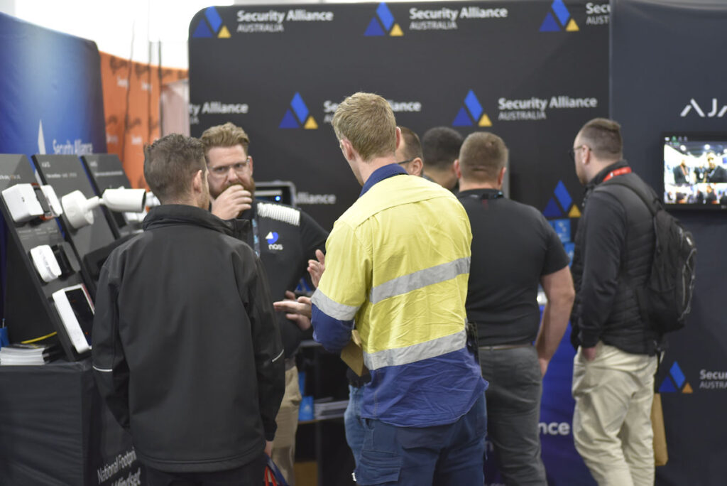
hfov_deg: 20.4
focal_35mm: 100
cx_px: 364
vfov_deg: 13.7
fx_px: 2021
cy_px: 243
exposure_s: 1/125
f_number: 2.8
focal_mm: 100
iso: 2000
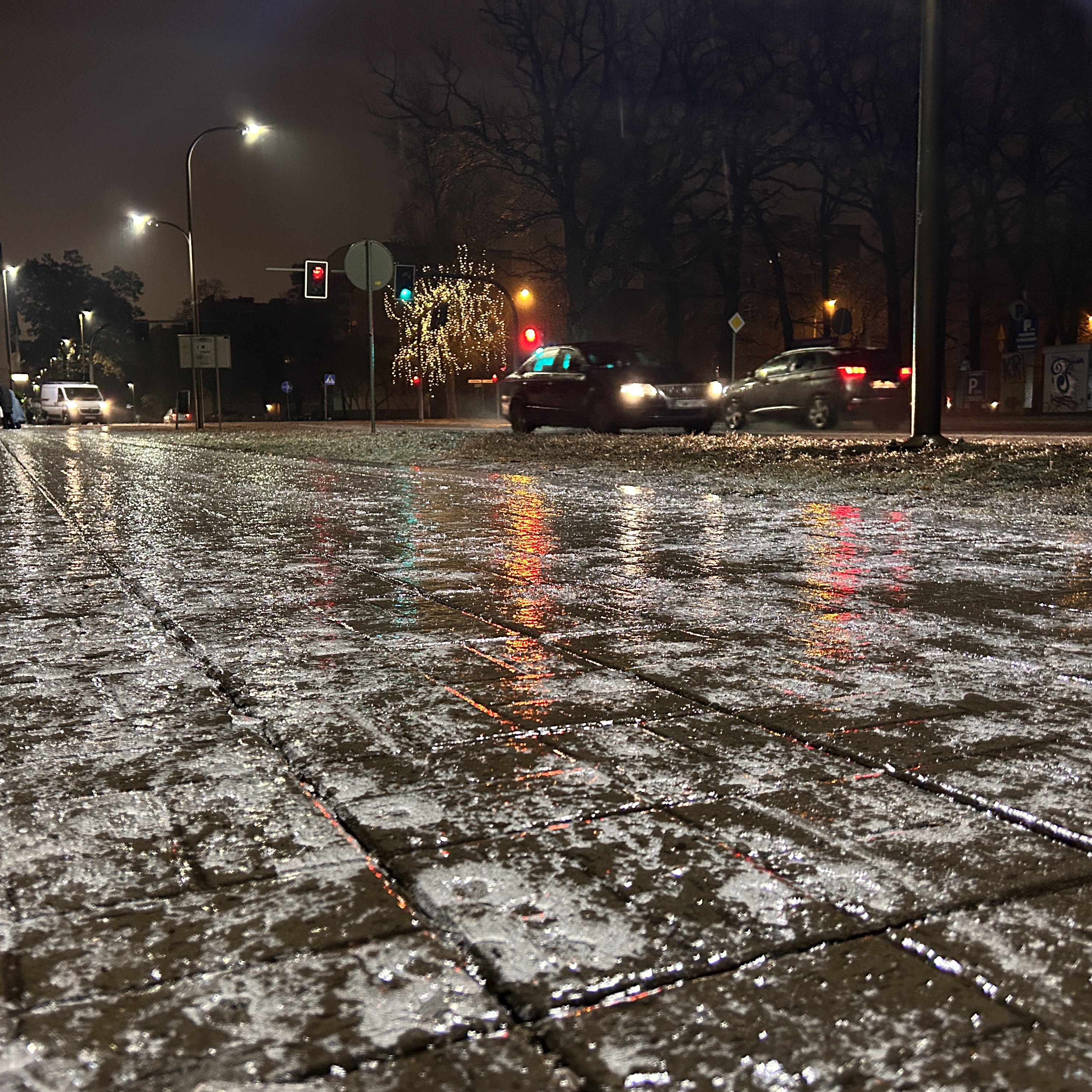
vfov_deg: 52.5
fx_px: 1106
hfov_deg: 52.5
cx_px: 528
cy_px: 544
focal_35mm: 31
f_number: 1.5
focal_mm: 5.7
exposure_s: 1/33
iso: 400
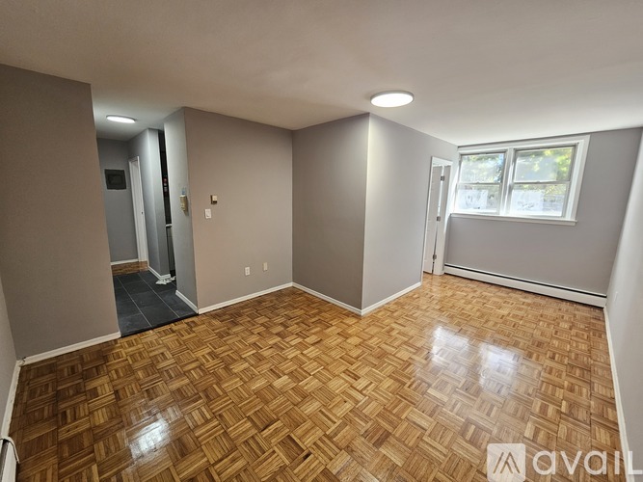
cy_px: 241
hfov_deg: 106.2
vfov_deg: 89.9
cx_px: 322
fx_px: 241
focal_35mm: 13
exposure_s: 1/60
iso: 160
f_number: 2.2
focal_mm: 2.2
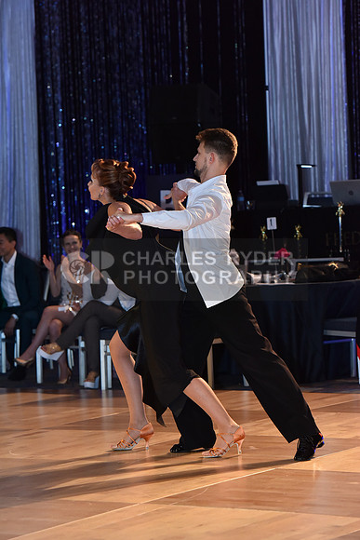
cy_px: 270
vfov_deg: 15.2
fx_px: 2024
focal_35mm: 135
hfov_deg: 10.2
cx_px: 180
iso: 2000
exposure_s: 1/320
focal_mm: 135
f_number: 4.5
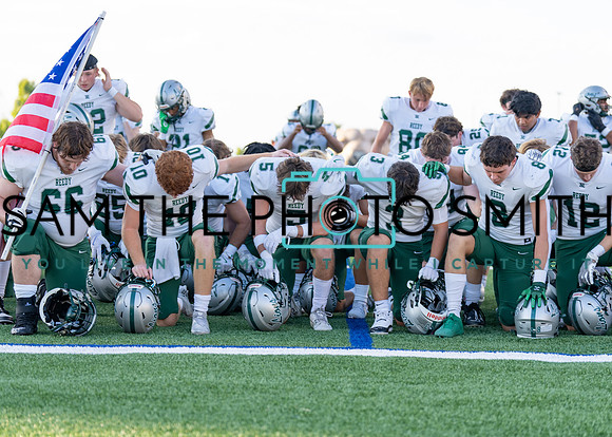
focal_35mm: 93
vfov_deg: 15.3
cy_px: 219
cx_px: 292
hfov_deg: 21.4
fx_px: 1623
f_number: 2.8
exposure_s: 1/500
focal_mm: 87
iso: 200
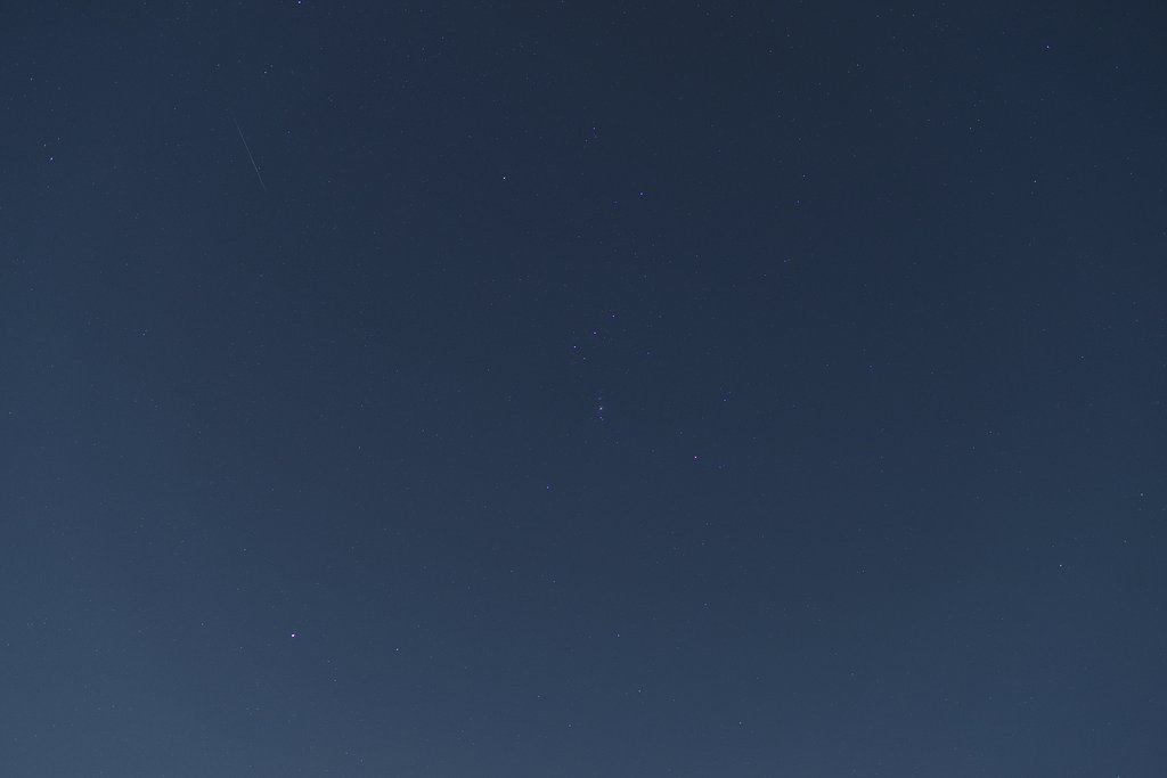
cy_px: 389
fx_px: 1005
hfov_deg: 60.3
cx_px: 584
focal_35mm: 31
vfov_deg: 42.3
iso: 640
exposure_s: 5
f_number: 2.8
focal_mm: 31
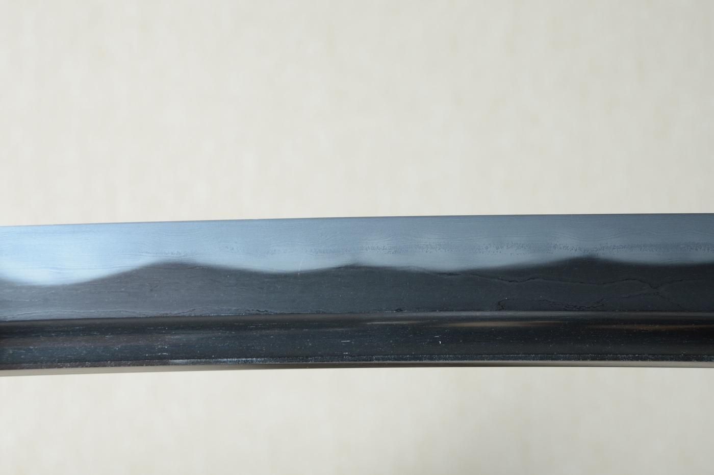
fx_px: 2229
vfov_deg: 12.2
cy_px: 238
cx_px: 357
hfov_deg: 18.2
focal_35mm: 112
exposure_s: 1/2
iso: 400
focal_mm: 75
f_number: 11
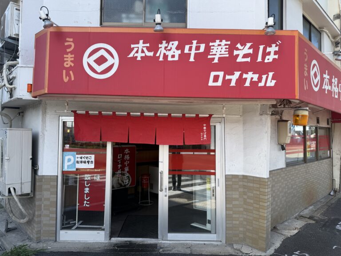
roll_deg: +0.2
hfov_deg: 71.6
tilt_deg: +1.7
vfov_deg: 56.8
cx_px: 170
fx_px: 236
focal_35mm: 24
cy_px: 128
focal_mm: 6.76
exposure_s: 1/1018
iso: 80
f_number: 1.78
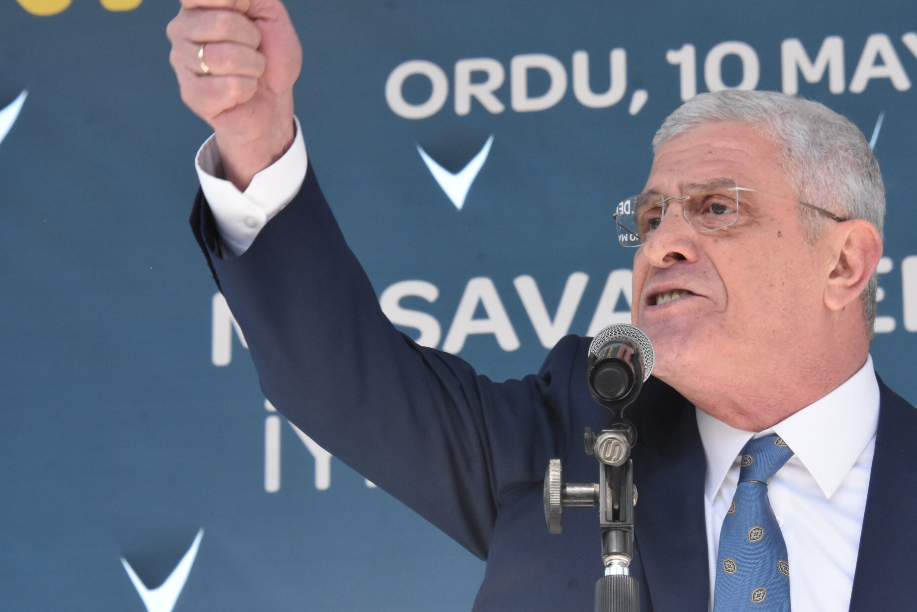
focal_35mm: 254
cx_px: 575
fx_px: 6471
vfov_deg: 5.4
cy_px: 342
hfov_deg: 8.1
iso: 1600
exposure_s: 1/500
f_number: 11
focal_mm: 122
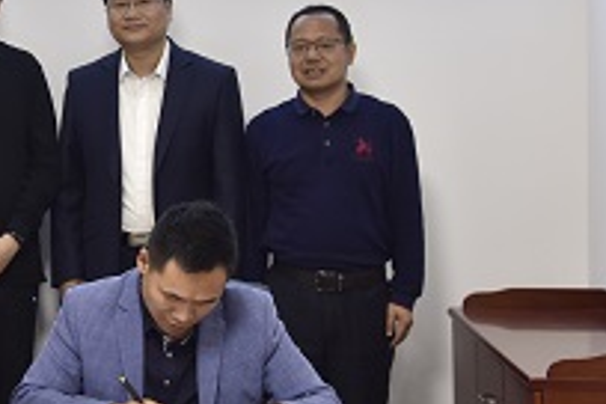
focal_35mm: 135
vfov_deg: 10.1
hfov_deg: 14.9
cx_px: -3
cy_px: 52
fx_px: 2272
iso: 720
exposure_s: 1/50
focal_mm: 50
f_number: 4
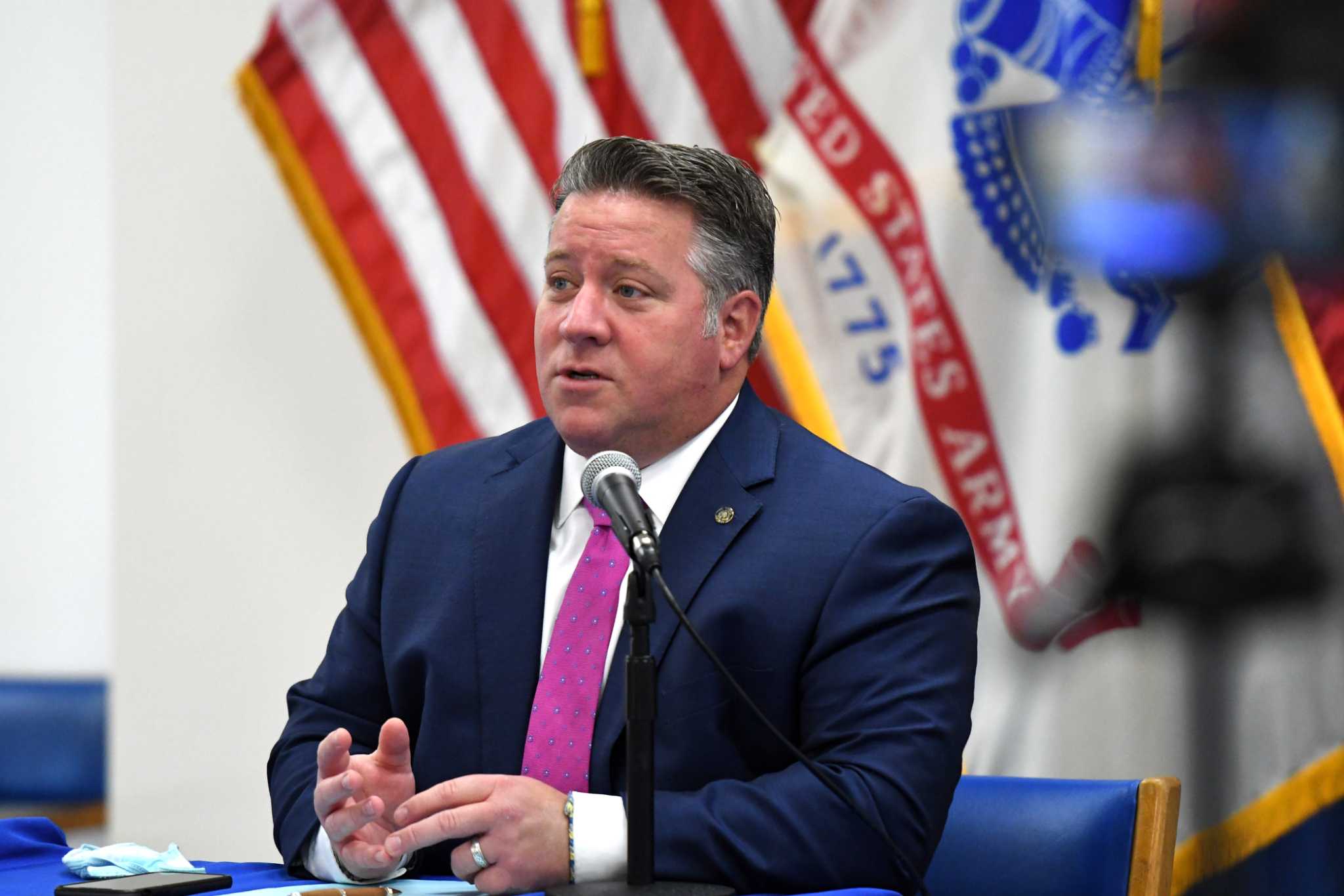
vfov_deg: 5.1
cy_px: 448
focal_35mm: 270
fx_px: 10078
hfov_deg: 7.6
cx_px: 672
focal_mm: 180
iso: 3200
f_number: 2.8
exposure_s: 1/800
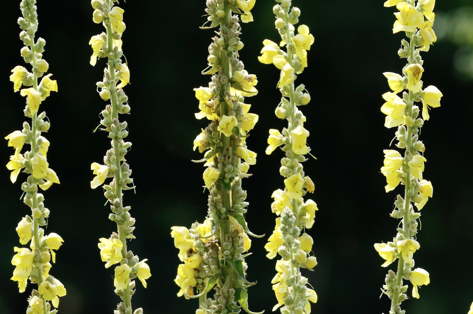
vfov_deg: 3.0
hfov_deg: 4.6
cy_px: 157
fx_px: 5907
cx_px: 236
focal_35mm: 450
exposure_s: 1/320
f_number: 8
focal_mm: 300
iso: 400
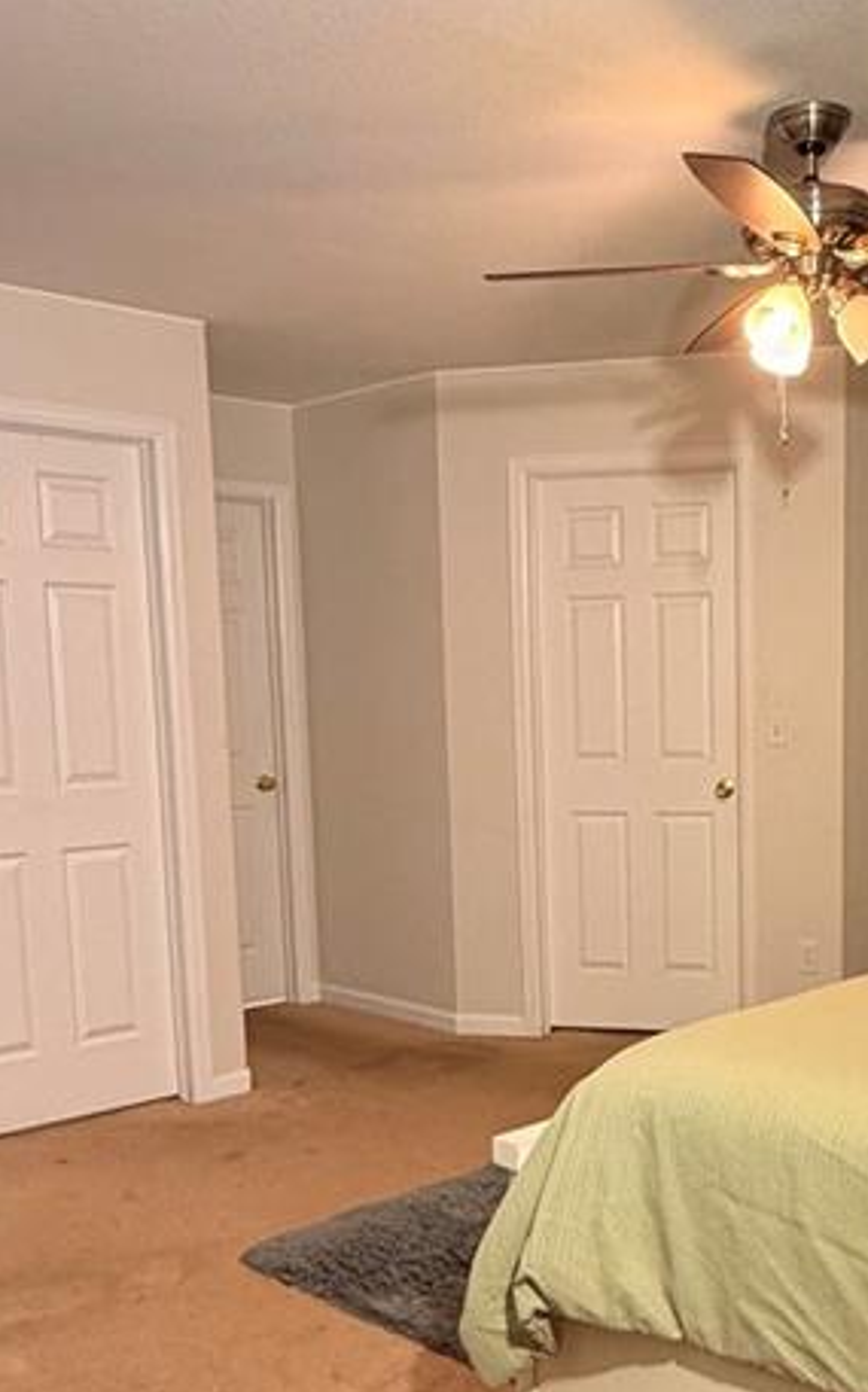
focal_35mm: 39
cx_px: 658
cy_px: 896
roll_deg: +1.1
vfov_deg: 49.8
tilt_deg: -7.7
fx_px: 1478
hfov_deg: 32.1
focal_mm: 2.22
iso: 250
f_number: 2.2
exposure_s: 1/60
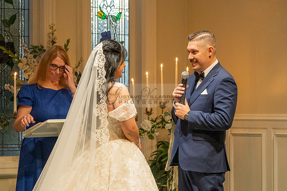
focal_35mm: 170
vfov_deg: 8.1
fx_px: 1352
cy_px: 95
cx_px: 170
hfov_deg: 12.1
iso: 3200
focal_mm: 120
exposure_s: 1/200
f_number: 4
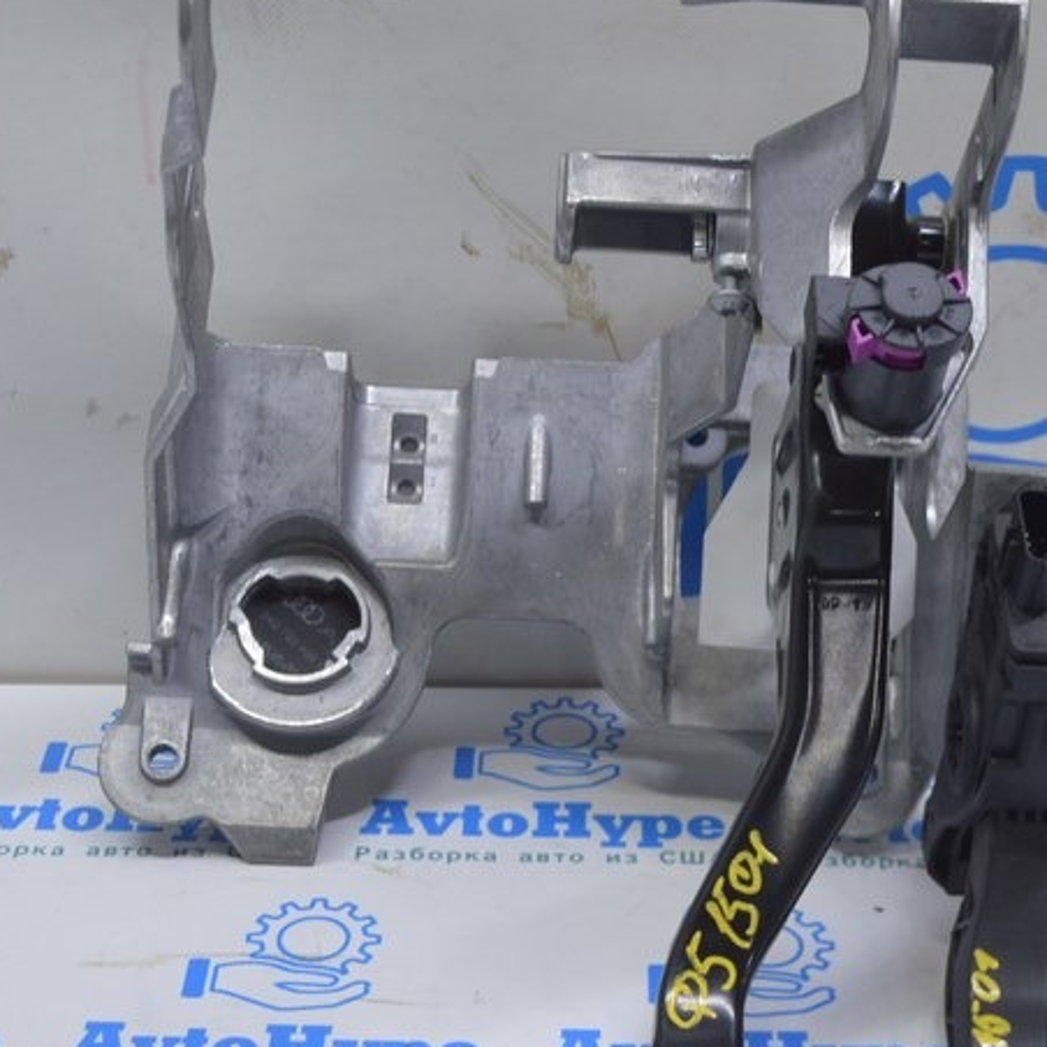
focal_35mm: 75
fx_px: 2566
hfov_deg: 23.1
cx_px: 565
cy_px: 627
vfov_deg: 23.0
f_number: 5.6
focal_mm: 26
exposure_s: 1/25
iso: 400
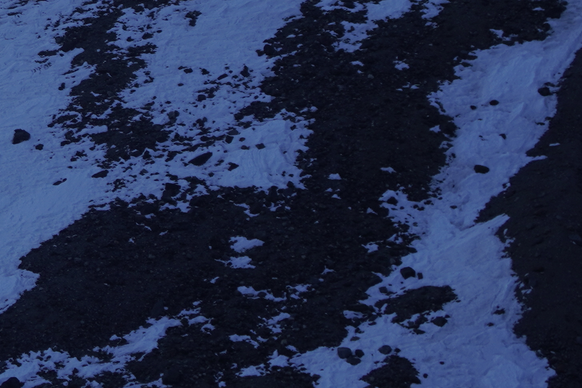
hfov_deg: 13.7
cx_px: -420
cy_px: -249
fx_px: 2199
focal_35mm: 136
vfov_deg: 9.7
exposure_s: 1/200
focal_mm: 22
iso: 100
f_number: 4
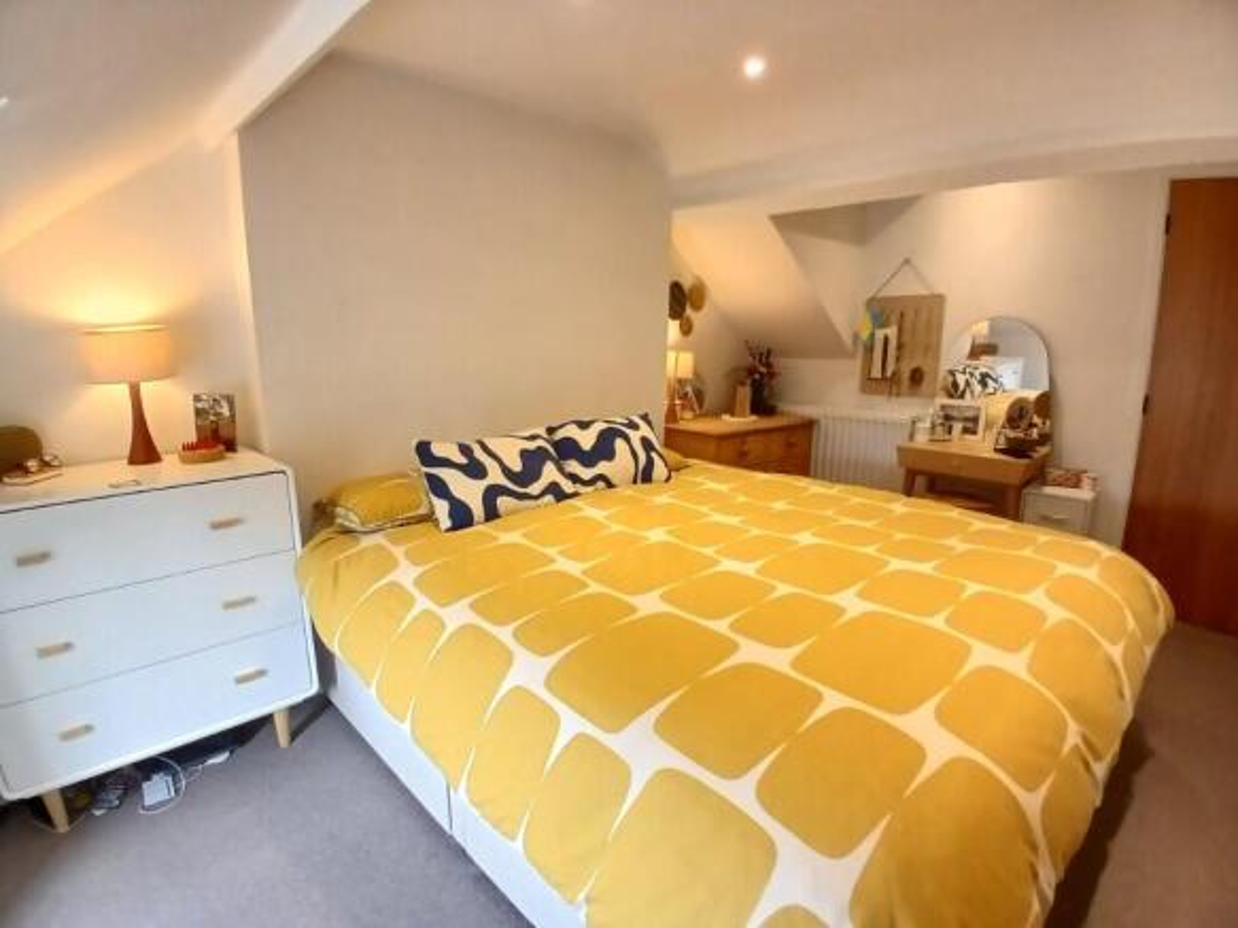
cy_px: 464
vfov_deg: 74.7
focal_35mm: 17
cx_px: 619
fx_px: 608
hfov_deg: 91.0
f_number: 2.2
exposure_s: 1/33.3
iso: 125
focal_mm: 1.4
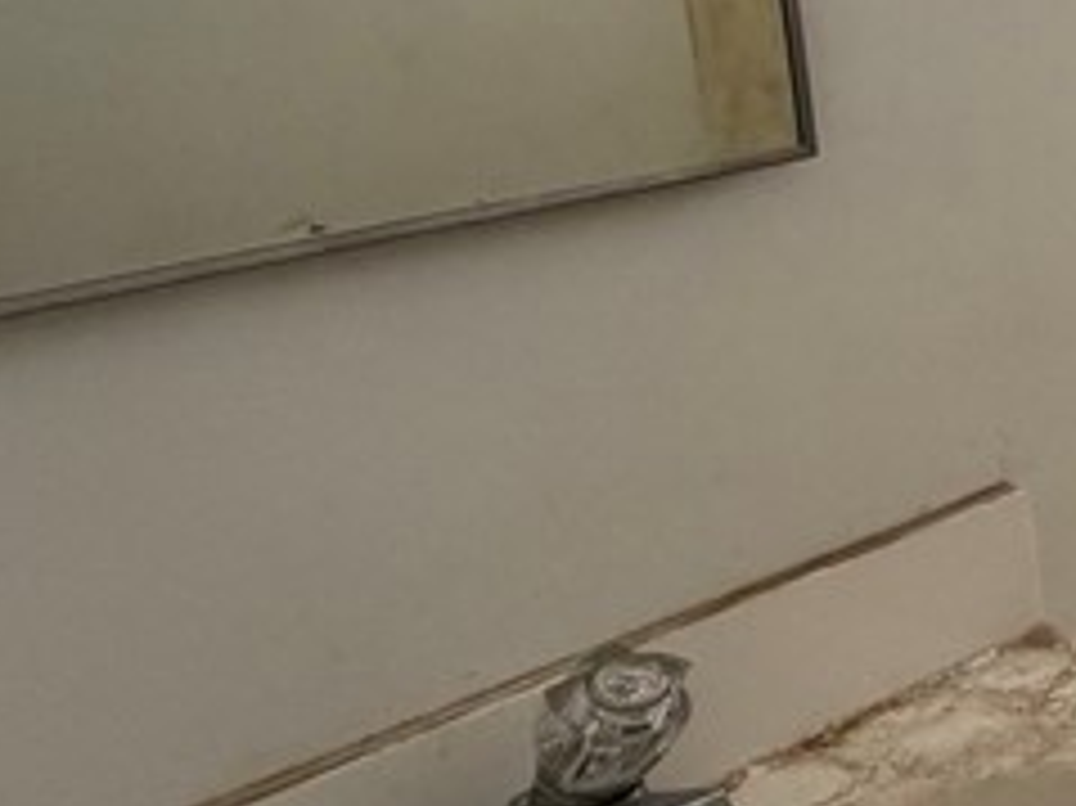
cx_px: 2125
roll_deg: +1.0
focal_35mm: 60
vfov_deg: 23.8
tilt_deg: -11.1
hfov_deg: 19.4
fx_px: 1864
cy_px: 95
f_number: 2.2
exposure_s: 1/121
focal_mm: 2.22
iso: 160
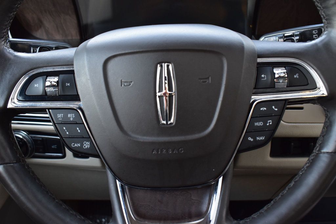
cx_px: 168
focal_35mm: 33
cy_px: 112
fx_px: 308
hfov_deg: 57.2
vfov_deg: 39.9
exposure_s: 1/15
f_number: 6.3
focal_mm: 22
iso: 560
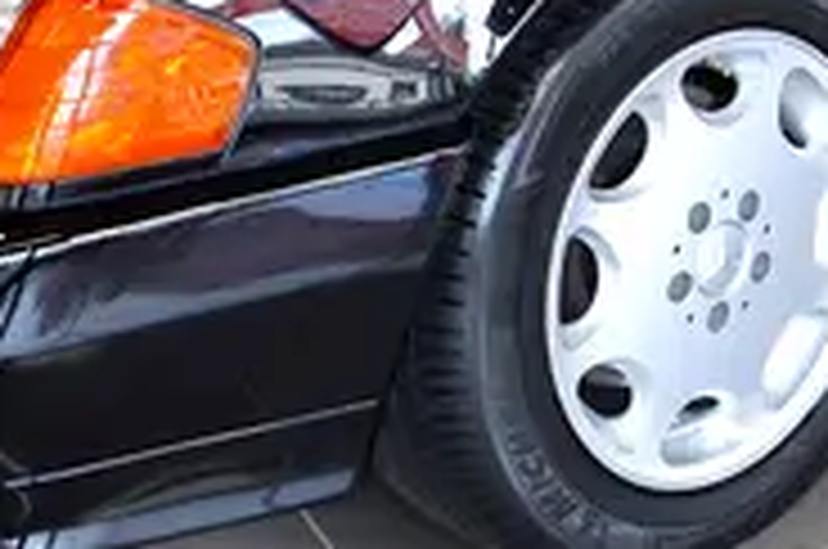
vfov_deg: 8.7
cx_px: 814
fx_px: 3448
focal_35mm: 150
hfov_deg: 13.5
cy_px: -443
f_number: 5.6
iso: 500
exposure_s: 1/40
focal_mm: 23
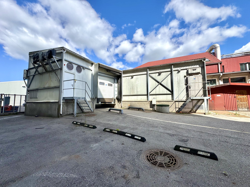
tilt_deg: +4.4
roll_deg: +0.4
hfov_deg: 102.1
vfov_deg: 85.7
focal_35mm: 14
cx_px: 125
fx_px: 101
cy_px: 94
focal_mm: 2.22
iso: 40
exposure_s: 1/2208
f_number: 2.2
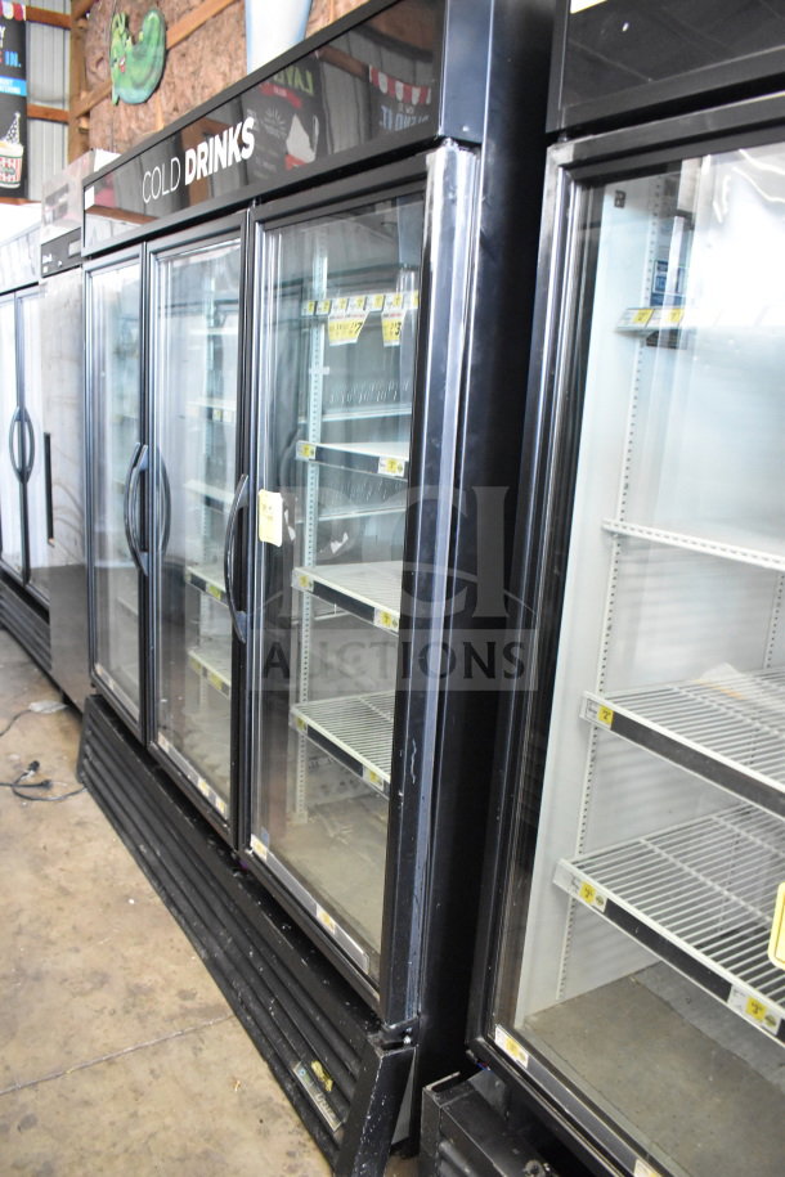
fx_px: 883
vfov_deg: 67.4
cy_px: 588
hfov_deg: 47.9
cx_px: 392
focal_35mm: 27
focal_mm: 18
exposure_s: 1/80
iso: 6400
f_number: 4.5
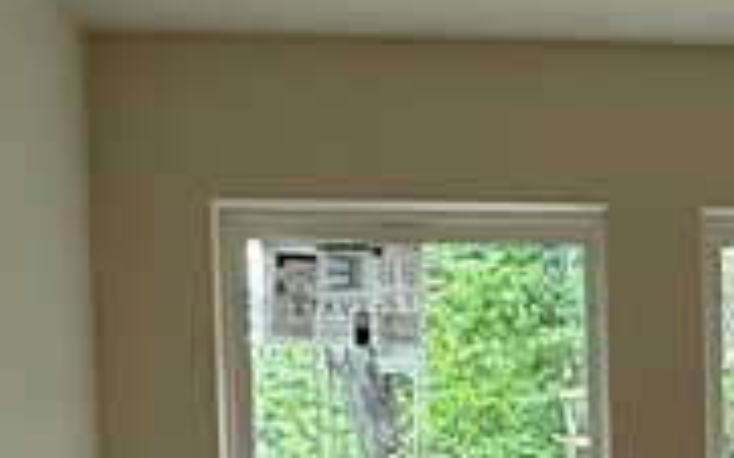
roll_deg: +1.2
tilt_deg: -3.1
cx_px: 803
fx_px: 1680
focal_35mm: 84
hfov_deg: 23.2
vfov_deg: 14.2
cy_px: 758
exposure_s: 1/120
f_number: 2.2
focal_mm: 2.22
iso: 80
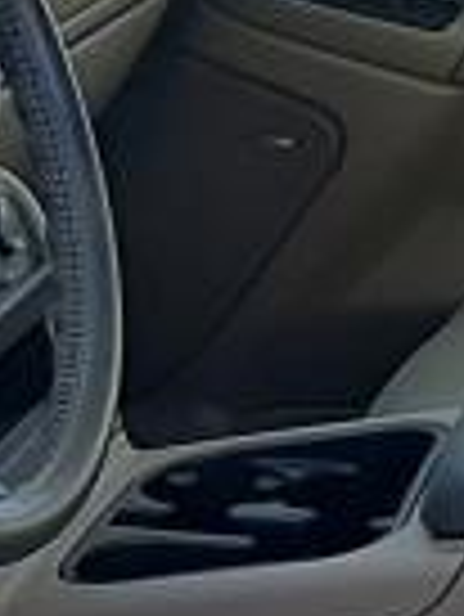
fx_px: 2712
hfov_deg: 9.8
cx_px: 347
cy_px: 513
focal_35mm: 152
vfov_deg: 12.9
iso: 40
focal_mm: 3.93
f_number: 1.7
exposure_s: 1/375
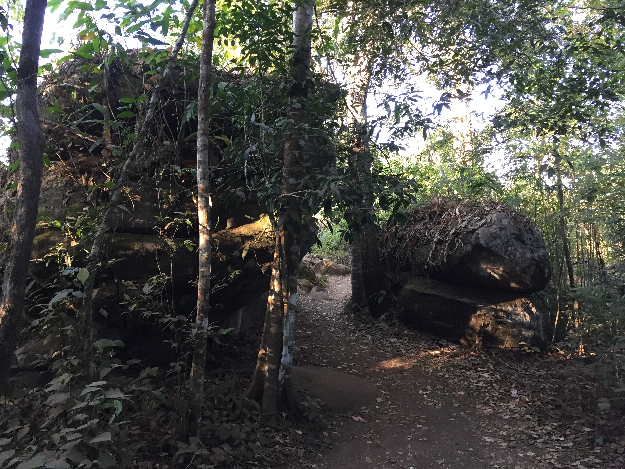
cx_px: 310
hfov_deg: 60.0
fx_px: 542
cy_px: 236
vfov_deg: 46.8
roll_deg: +0.1
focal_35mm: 30
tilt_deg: -2.7
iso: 50
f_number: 2.2
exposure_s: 1/30
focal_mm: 4.15
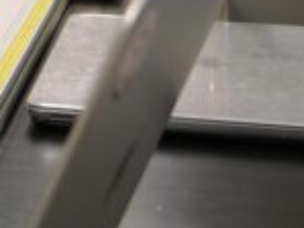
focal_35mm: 165
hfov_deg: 11.0
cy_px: -288
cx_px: -290
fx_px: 1450
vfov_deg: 8.4
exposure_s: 1/60
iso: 400
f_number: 3.1
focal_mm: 16
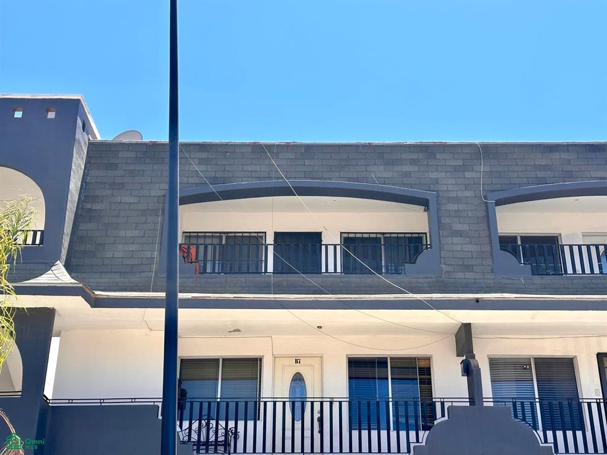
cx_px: 304
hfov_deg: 39.7
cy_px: 228
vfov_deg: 30.3
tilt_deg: +24.3
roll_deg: +0.0
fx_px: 842
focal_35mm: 48
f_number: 1.78
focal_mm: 6.86
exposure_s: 1/2114
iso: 64
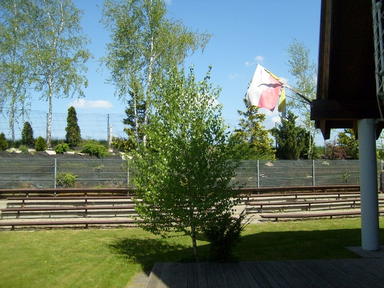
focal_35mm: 35
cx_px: 192
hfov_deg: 52.6
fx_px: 388
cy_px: 144
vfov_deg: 40.7
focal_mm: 5.8
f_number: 7.1
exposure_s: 1/250
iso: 80
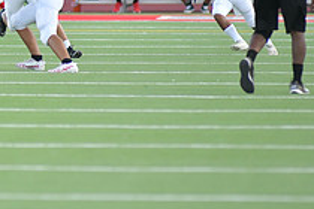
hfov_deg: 2.5
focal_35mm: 828
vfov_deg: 1.7
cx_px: -69
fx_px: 7221
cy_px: 22
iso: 1800
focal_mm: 300
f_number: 3.5
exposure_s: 1/1250
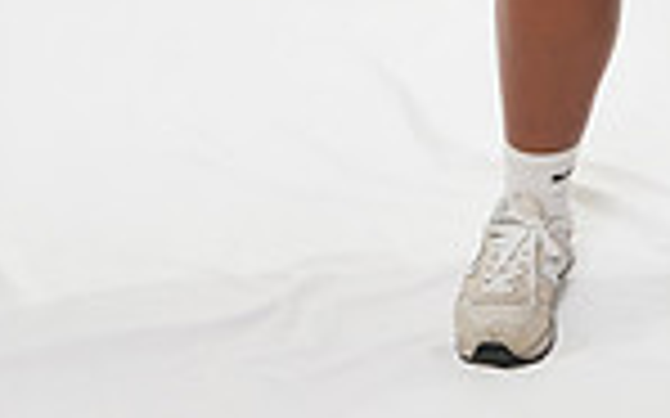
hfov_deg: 15.4
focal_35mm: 134
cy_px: -548
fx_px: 2443
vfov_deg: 8.9
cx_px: 657
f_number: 8
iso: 500
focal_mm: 43.6
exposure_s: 1/125
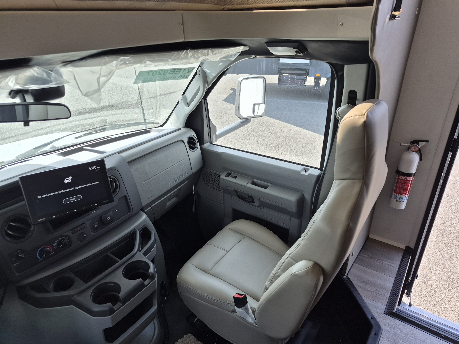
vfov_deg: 58.9
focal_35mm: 23
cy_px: 172
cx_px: 230
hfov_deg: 73.9
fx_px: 305
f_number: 1.8
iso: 80
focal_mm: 5.4
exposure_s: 1/1000
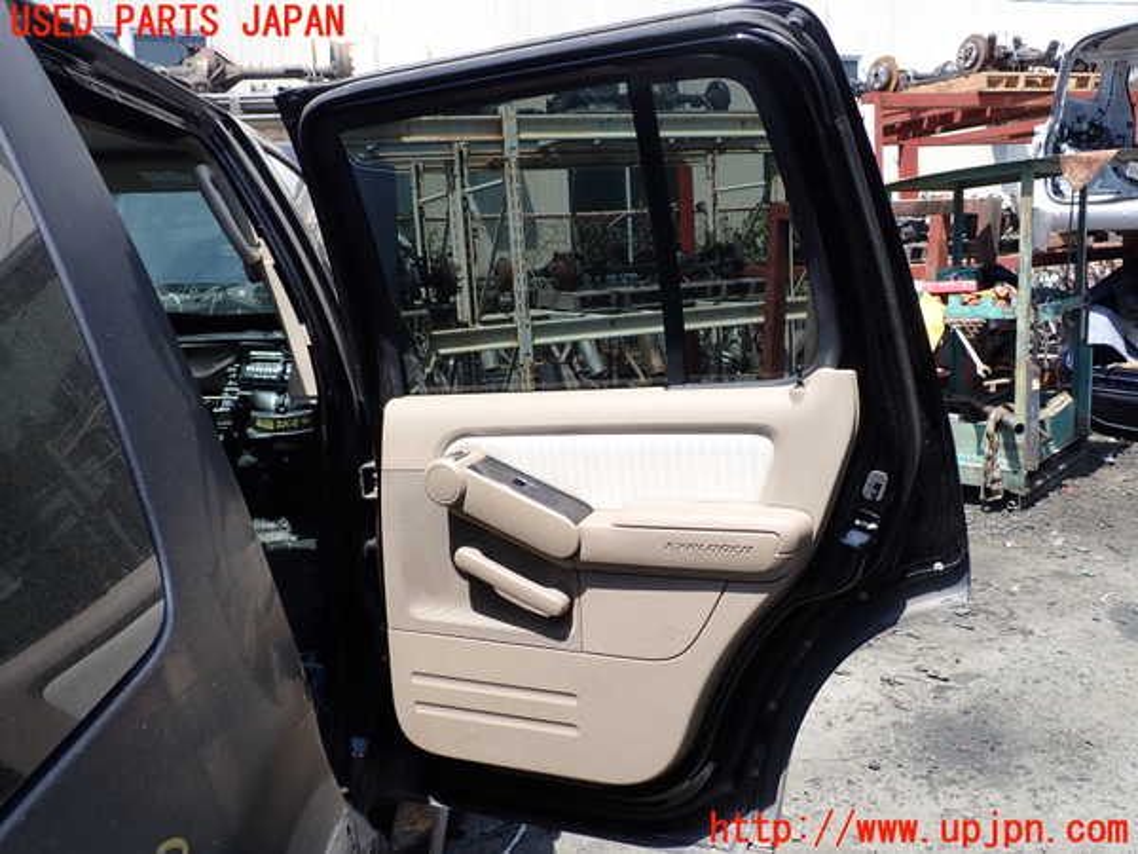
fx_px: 986
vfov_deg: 46.8
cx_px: 569
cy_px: 427
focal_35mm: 30
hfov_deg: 60.0
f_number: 3.2
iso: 100
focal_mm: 5.4
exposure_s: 1/500
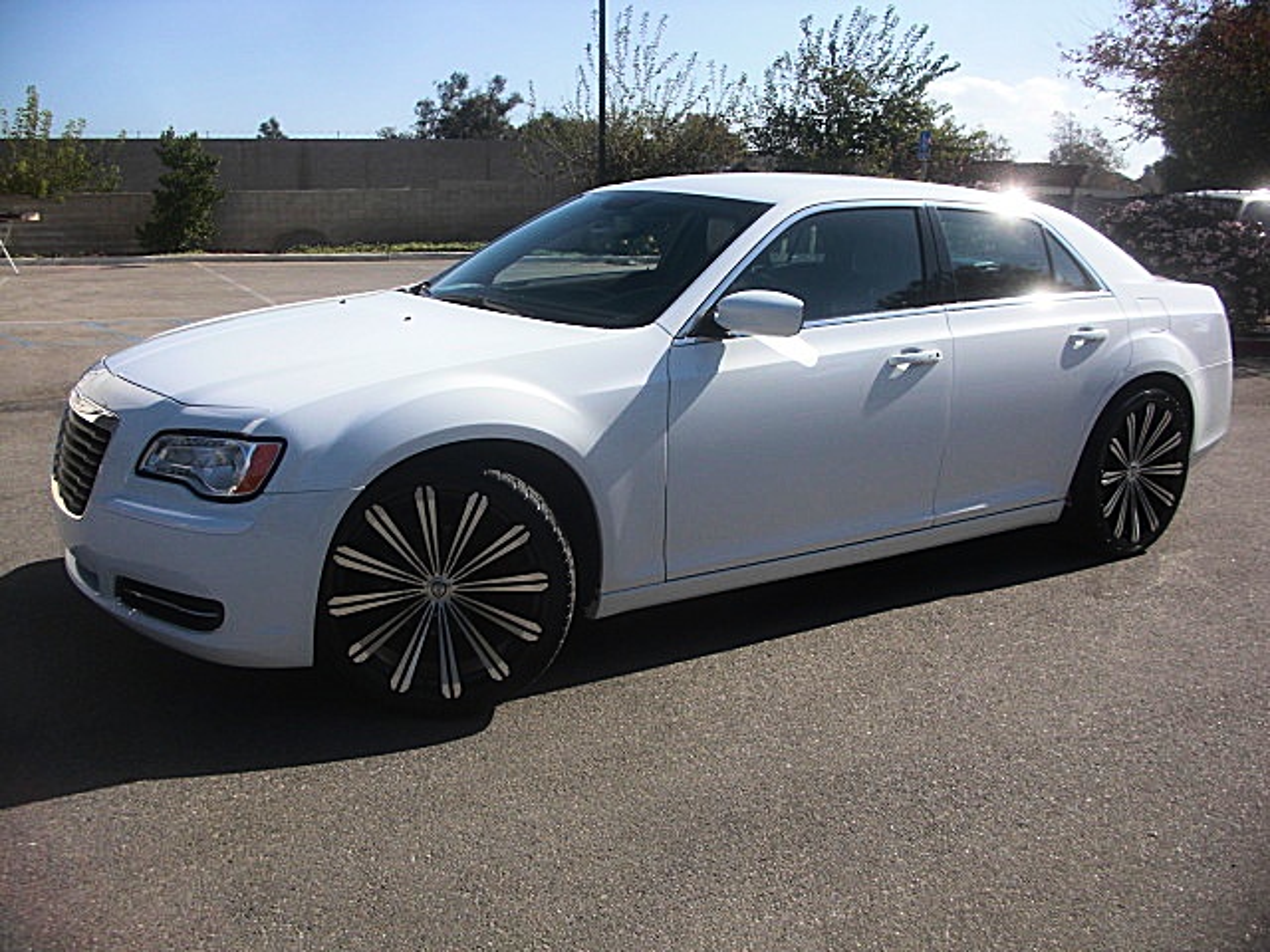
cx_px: 635
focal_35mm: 36
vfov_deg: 39.7
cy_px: 476
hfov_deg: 51.4
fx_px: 1321
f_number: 7.9
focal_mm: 6.3
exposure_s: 1/125
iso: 50
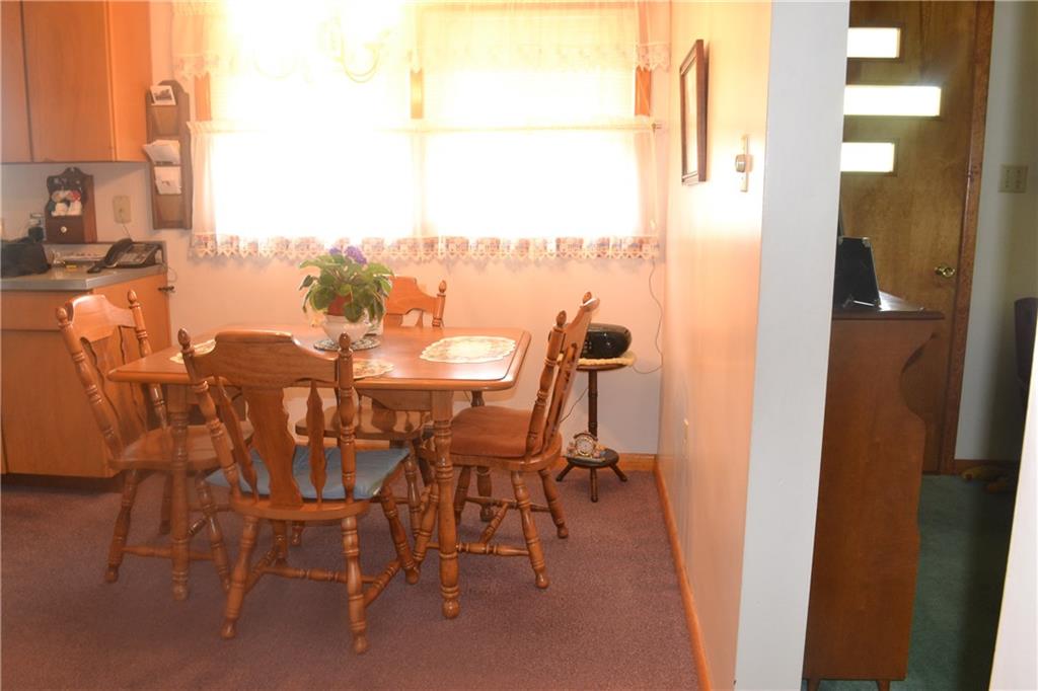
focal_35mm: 27
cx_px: 519
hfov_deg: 67.4
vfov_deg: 47.9
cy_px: 346
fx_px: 778
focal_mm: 18
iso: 800
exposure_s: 1/13
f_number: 8
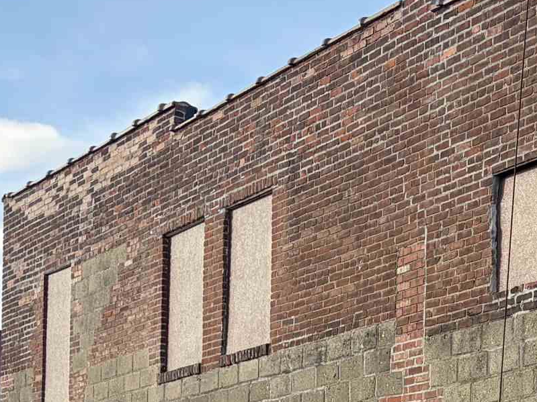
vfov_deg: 13.8
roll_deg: +0.0
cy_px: 613
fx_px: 1551
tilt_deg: +3.5
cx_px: 664
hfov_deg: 18.5
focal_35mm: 100
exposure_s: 1/920
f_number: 1.6
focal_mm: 5.96
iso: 64
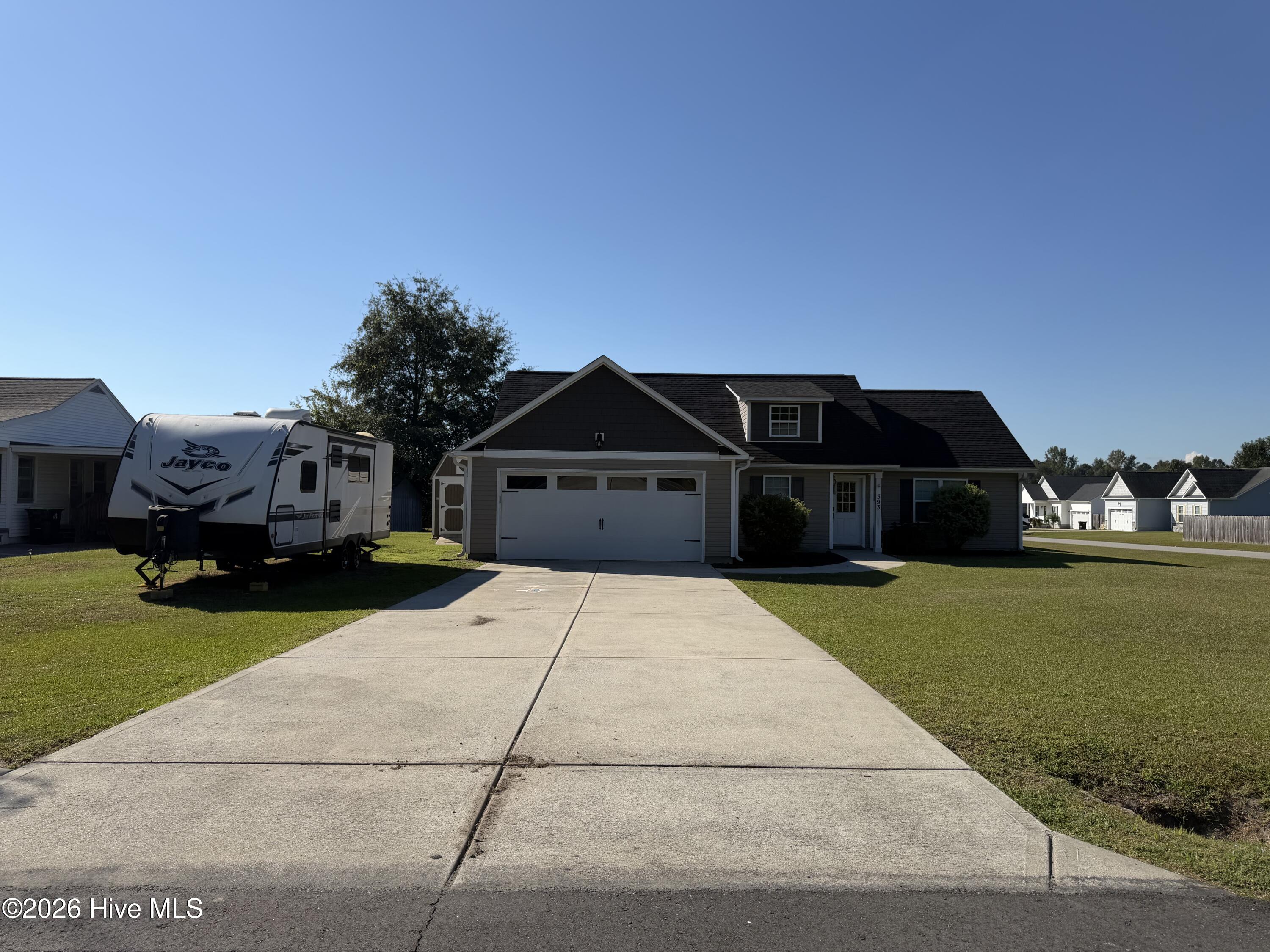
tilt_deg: +1.1
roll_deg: -0.3
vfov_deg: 56.8
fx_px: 881
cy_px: 476
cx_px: 635
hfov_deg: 71.6
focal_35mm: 24
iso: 80
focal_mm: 6.76
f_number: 1.78
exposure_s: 1/7353
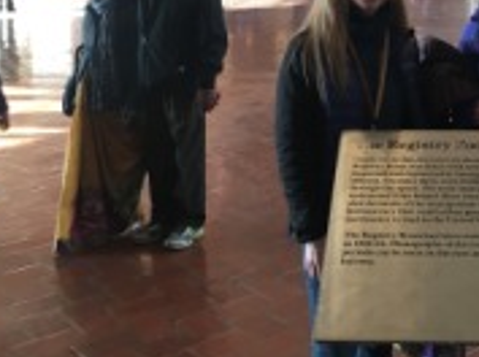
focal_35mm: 60
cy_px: -3
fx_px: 829
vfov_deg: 23.3
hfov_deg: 31.0
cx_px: 414
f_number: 2.2
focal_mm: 4.15
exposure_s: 1/30
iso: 50
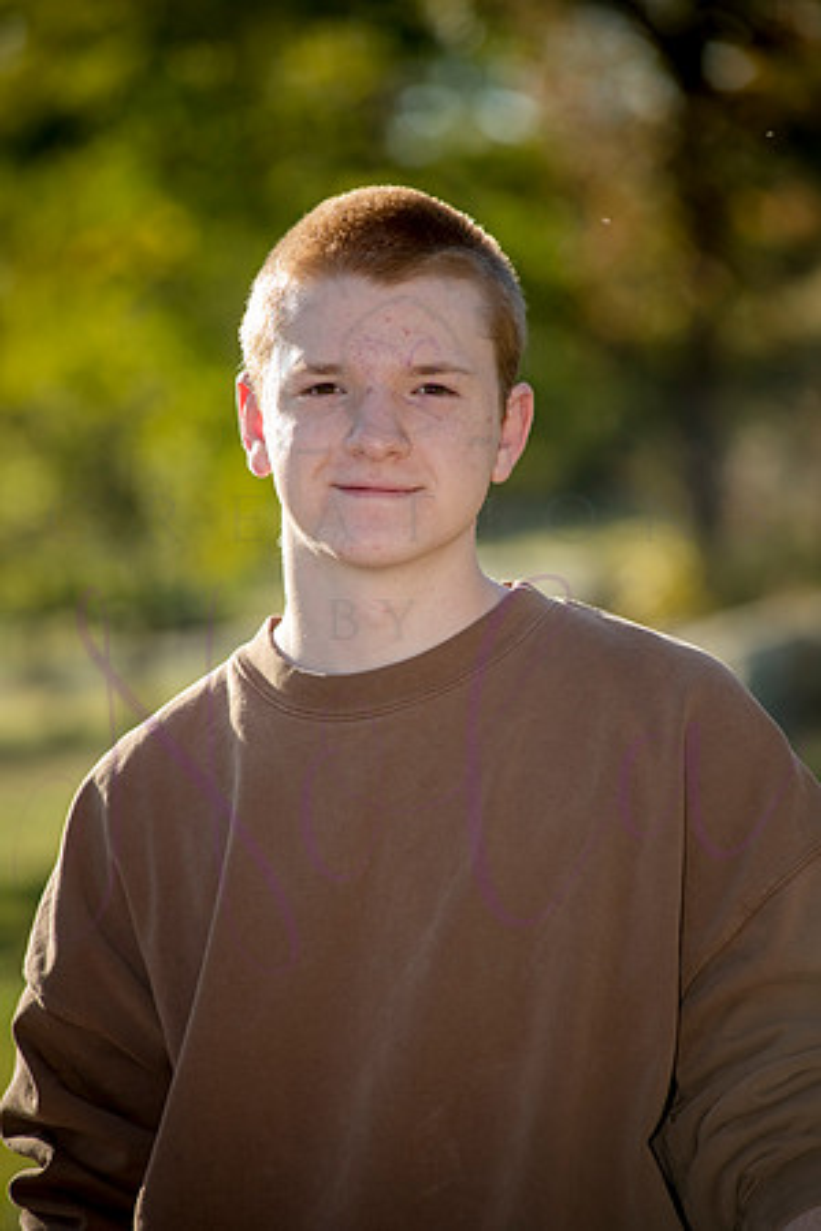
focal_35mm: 200
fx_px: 6841
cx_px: 410
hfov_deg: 6.9
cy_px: 616
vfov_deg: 10.3
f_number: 6.3
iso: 400
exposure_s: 1/500
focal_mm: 200
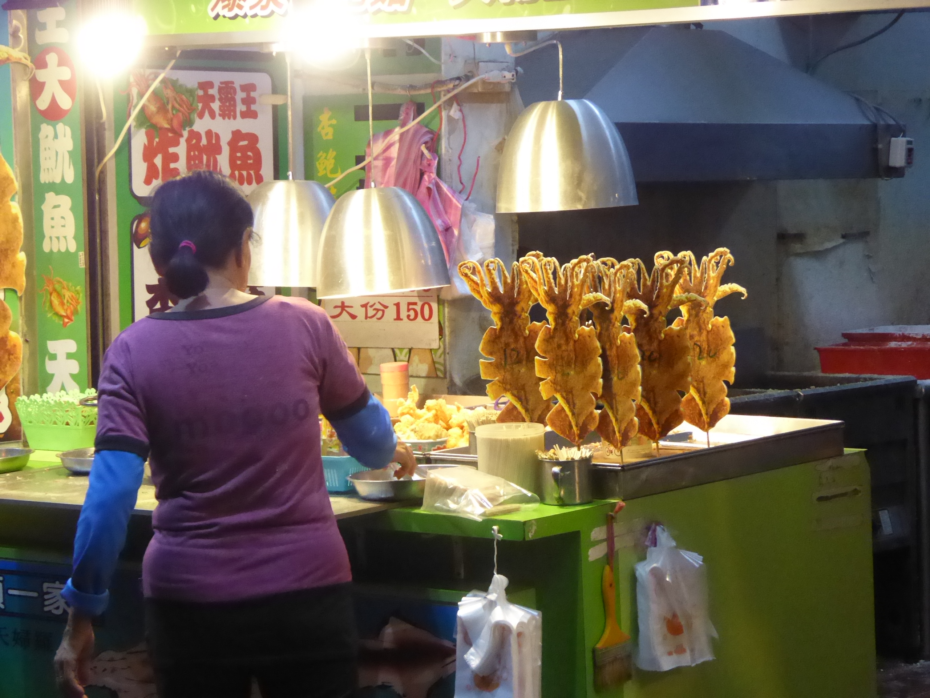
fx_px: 3143
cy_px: 349
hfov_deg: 16.8
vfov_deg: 12.7
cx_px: 465
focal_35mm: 117
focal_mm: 19
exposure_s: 1/80
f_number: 5.1
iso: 1600
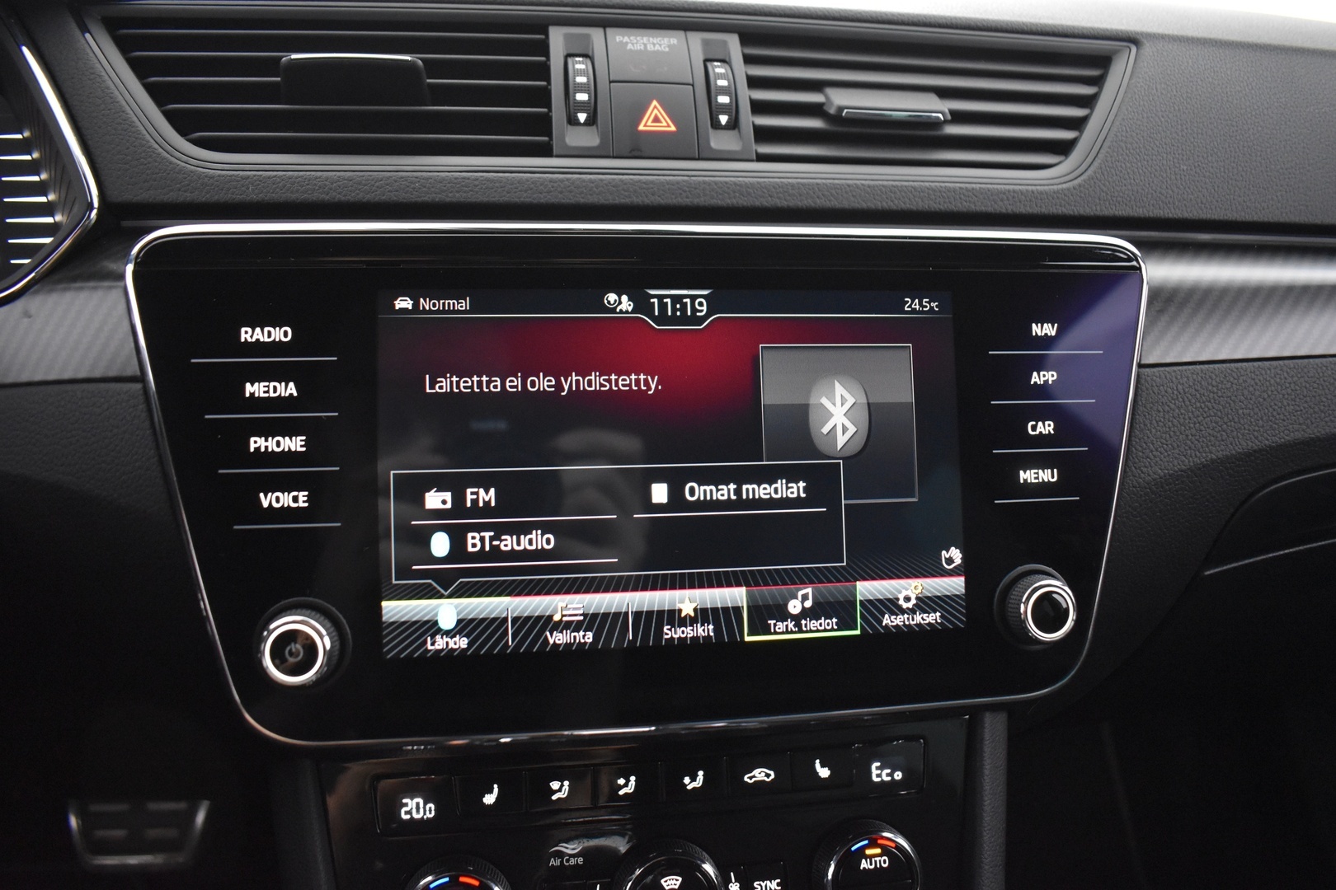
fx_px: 1002
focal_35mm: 27
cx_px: 668
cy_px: 445
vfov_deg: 47.9
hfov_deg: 67.4
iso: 3200
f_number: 3.5
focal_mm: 18
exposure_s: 1/15
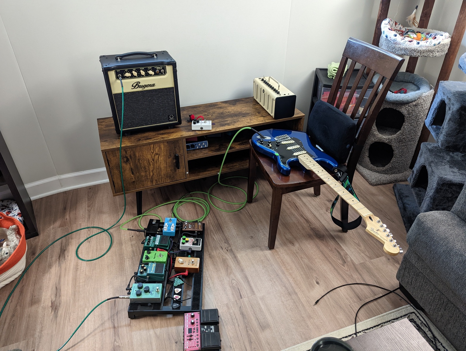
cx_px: 233
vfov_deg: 56.9
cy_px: 176
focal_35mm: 24
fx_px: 324
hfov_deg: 71.5
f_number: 1.85
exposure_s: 1/23.8
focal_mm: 6.81
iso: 422
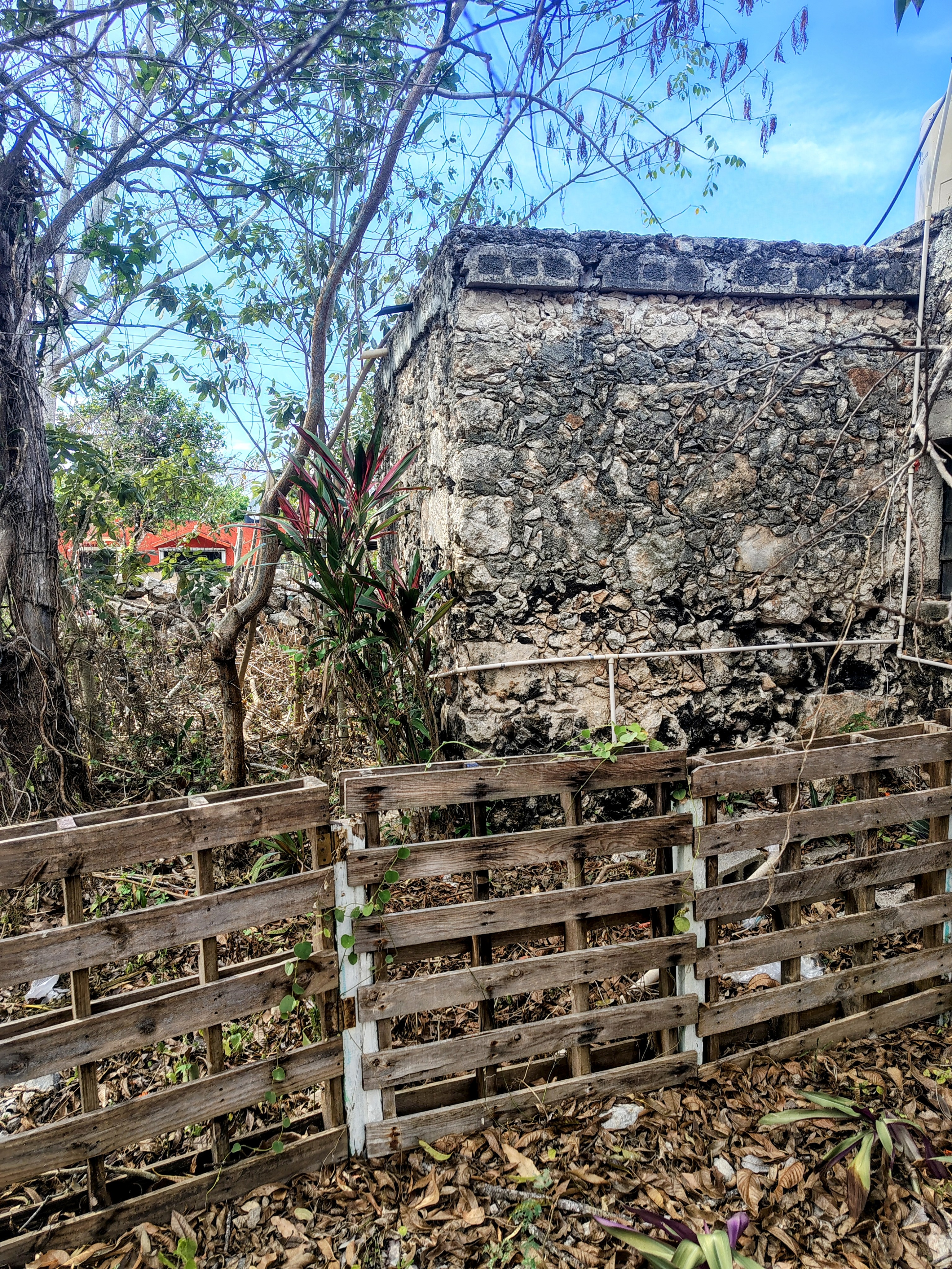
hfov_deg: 56.8
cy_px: 634
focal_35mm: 24
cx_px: 476
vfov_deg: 71.6
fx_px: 880
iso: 100
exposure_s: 1/396
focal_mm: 5.56
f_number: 1.8
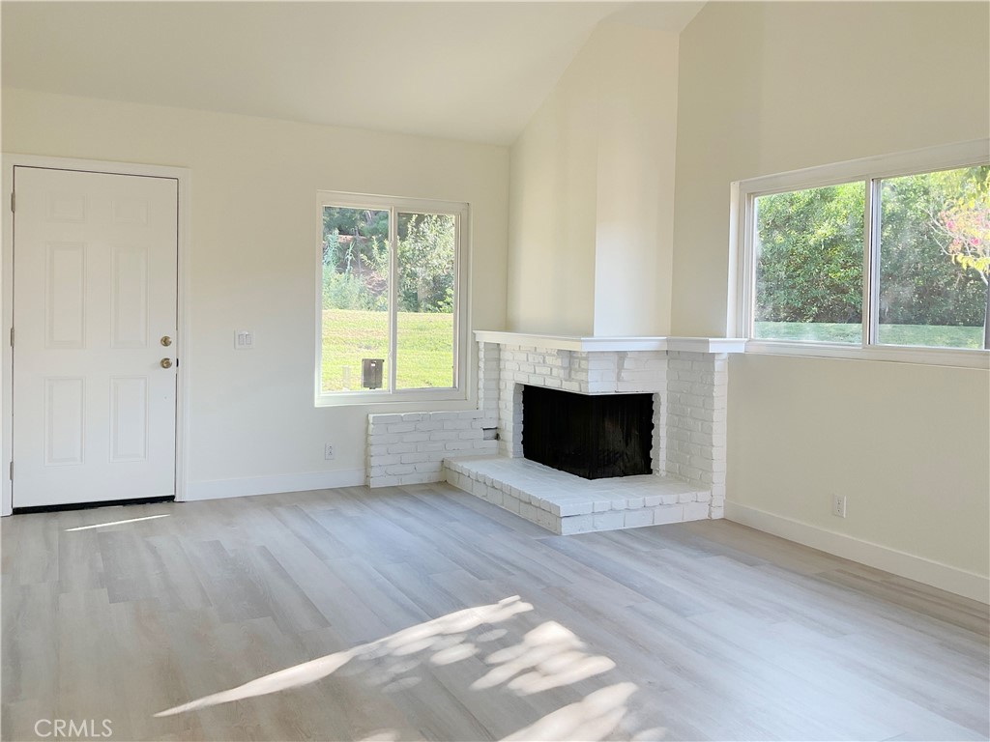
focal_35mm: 29
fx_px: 829
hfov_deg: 61.7
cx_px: 495
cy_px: 371
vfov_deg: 48.2
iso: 32
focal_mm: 3
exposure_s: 1/120
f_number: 1.8
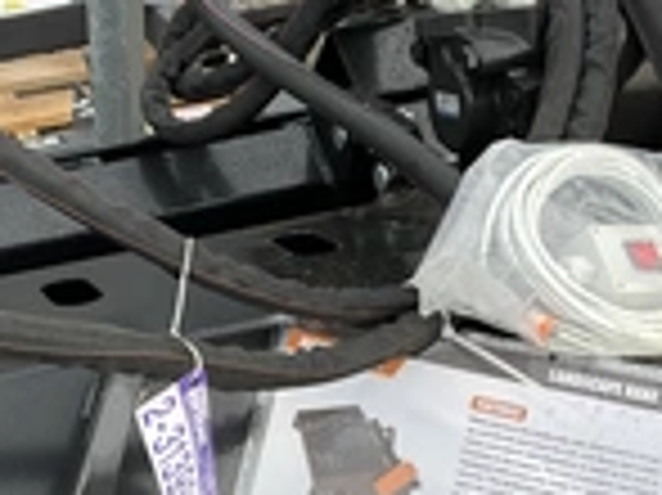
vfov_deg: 18.4
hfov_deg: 24.6
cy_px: 414
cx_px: 207
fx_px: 1510
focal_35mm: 79
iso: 20
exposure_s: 1/137
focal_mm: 3
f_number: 1.8
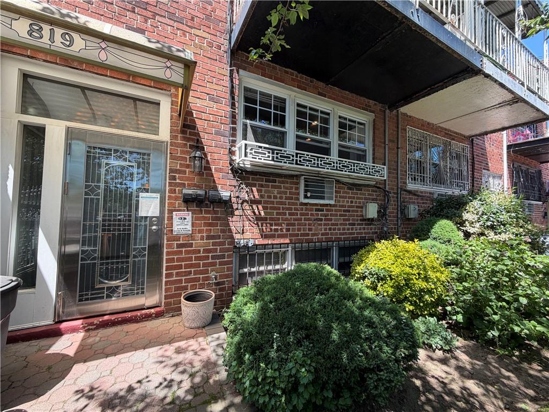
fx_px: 222
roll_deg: -0.4
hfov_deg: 102.1
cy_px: 206
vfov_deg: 85.7
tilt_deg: +2.8
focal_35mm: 14
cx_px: 274
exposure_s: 1/190
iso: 40
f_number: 2.2
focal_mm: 2.22
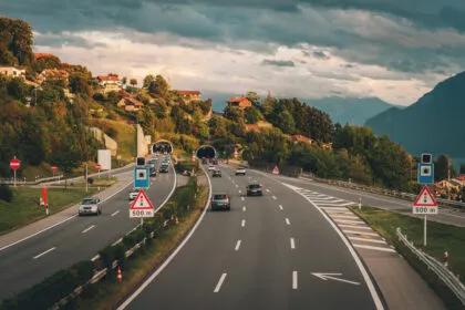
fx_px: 1098
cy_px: 155
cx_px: 232
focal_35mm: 85
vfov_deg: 16.1
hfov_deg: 23.9
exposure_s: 1/640
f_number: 3.5
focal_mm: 85
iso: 320
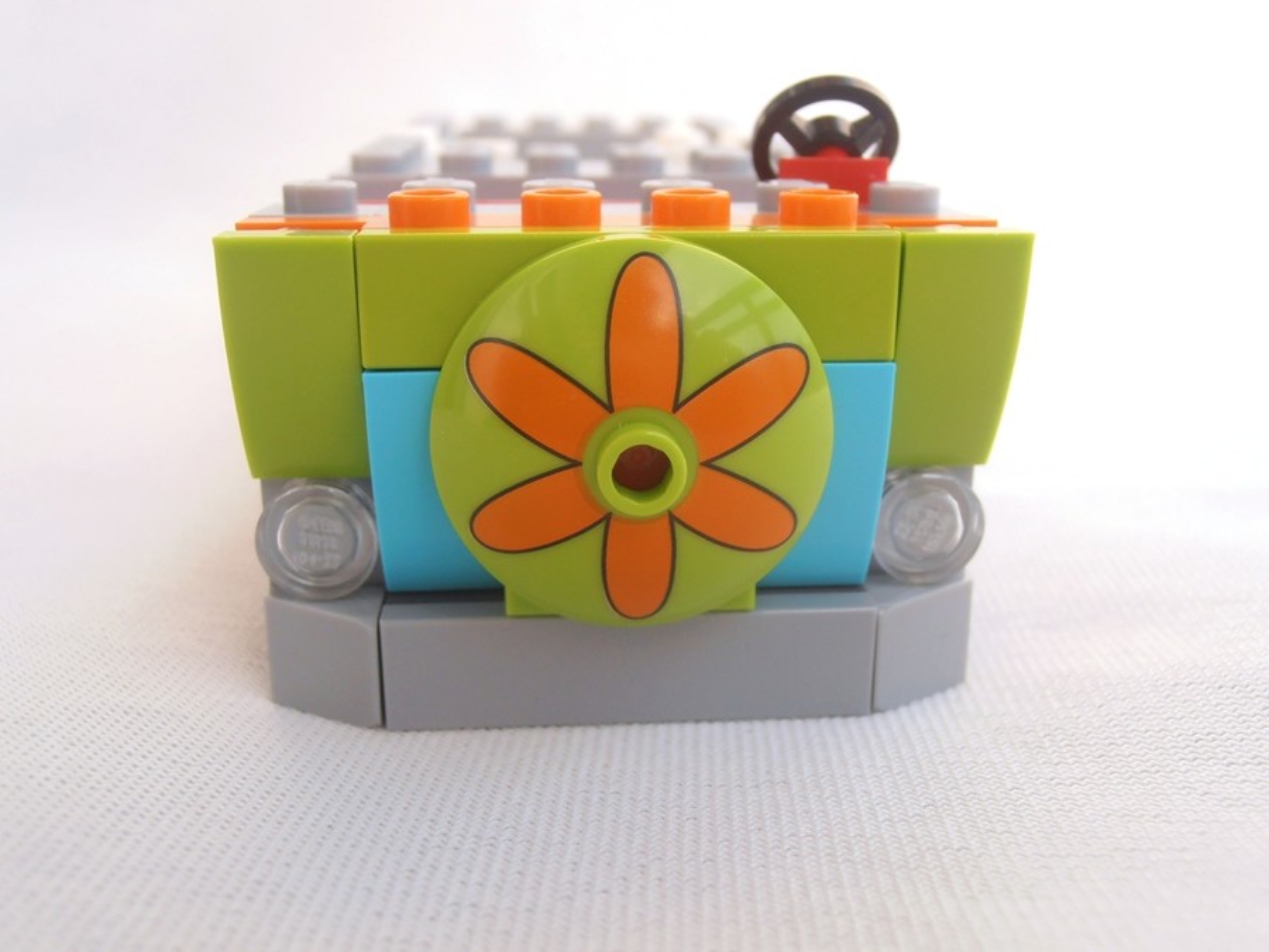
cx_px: 634
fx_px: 1356
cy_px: 476
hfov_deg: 50.1
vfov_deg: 38.7
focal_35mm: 37
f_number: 3.9
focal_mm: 6.61
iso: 80
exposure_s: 1/200
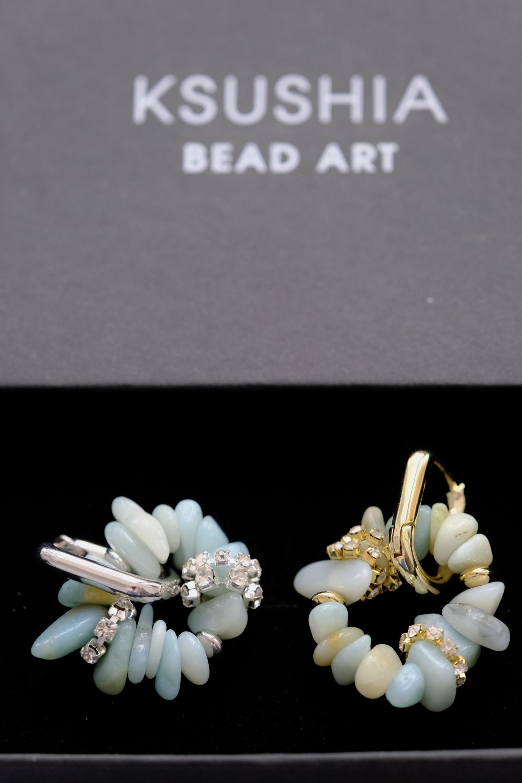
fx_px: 2610
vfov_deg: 17.1
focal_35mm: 120
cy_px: 392
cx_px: 261
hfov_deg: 11.4
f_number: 4
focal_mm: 80
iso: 2000
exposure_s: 1/240
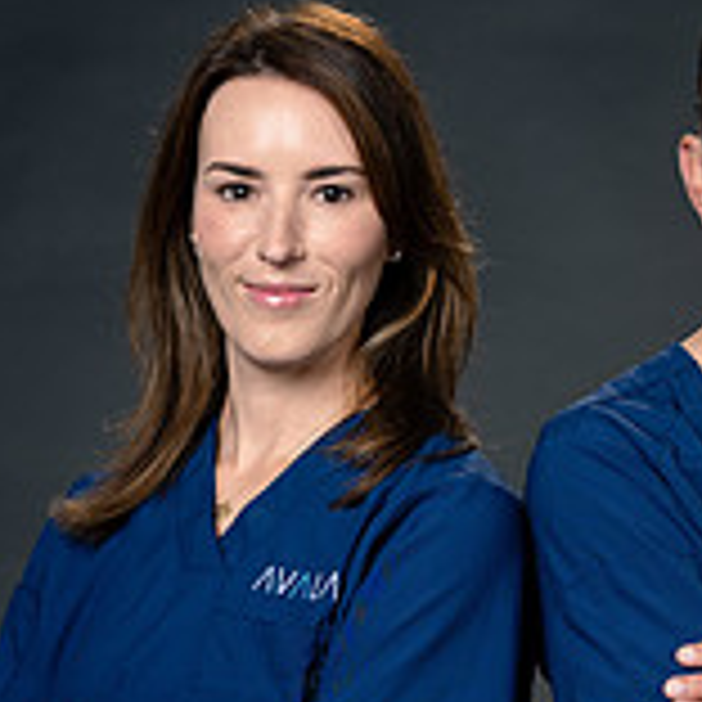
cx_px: 554
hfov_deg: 8.4
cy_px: 630
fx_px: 4772
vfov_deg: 8.4
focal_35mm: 208
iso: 200
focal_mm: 85
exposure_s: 1/160
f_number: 4
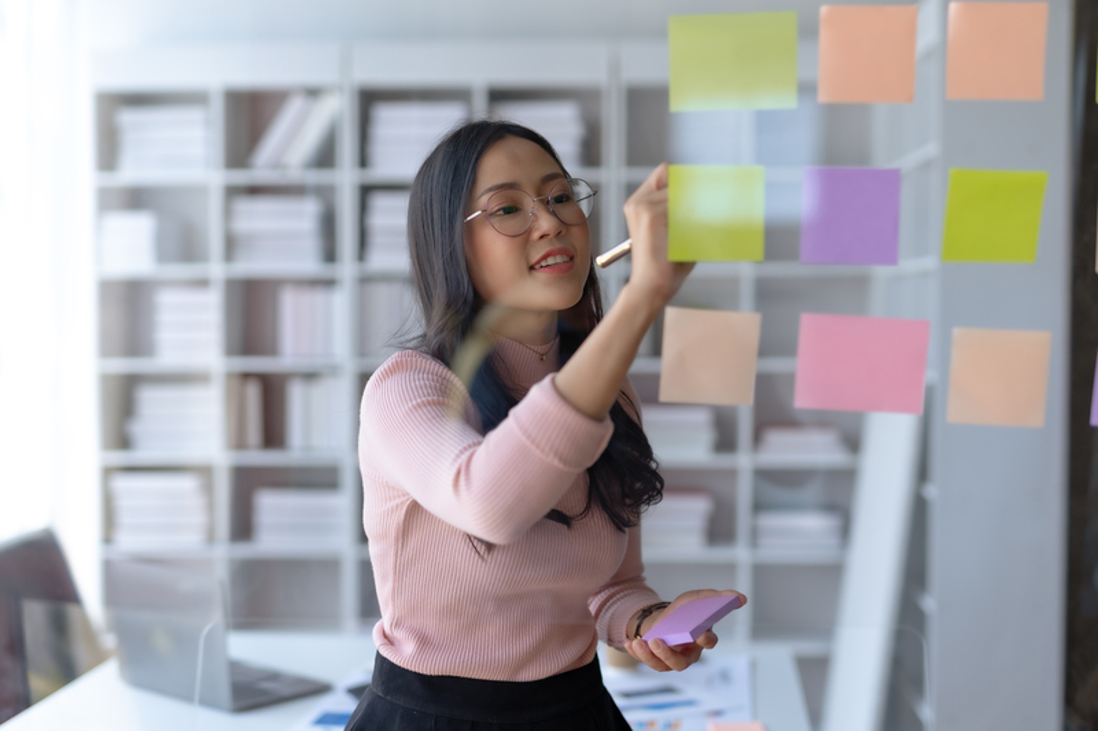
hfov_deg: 39.6
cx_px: 549
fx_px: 1525
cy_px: 366
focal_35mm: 50
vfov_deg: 27.0
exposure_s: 1/640
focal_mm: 50
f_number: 2
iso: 200
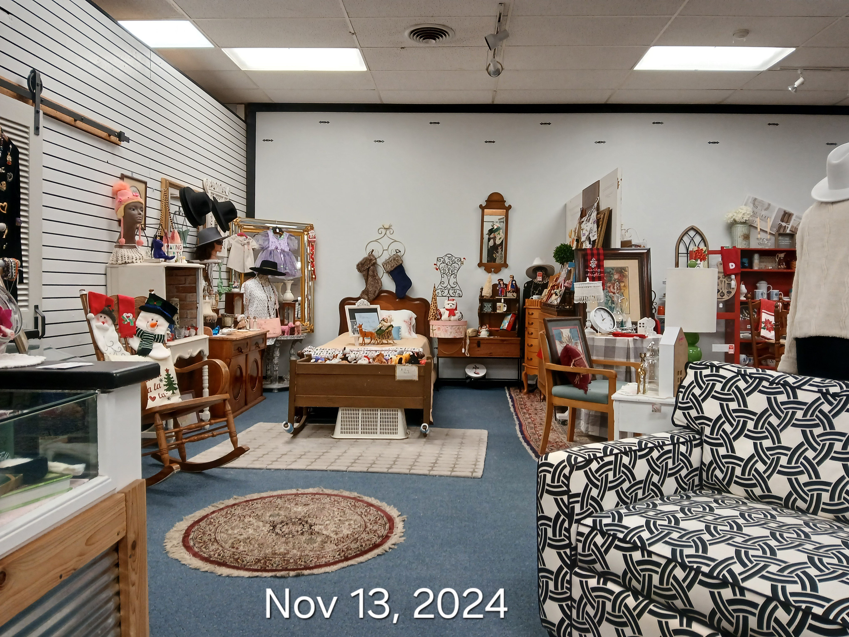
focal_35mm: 26
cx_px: 424
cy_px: 318
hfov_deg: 67.3
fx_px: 638
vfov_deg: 53.1
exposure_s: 1/60.2
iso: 160
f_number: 1.8
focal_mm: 3.98
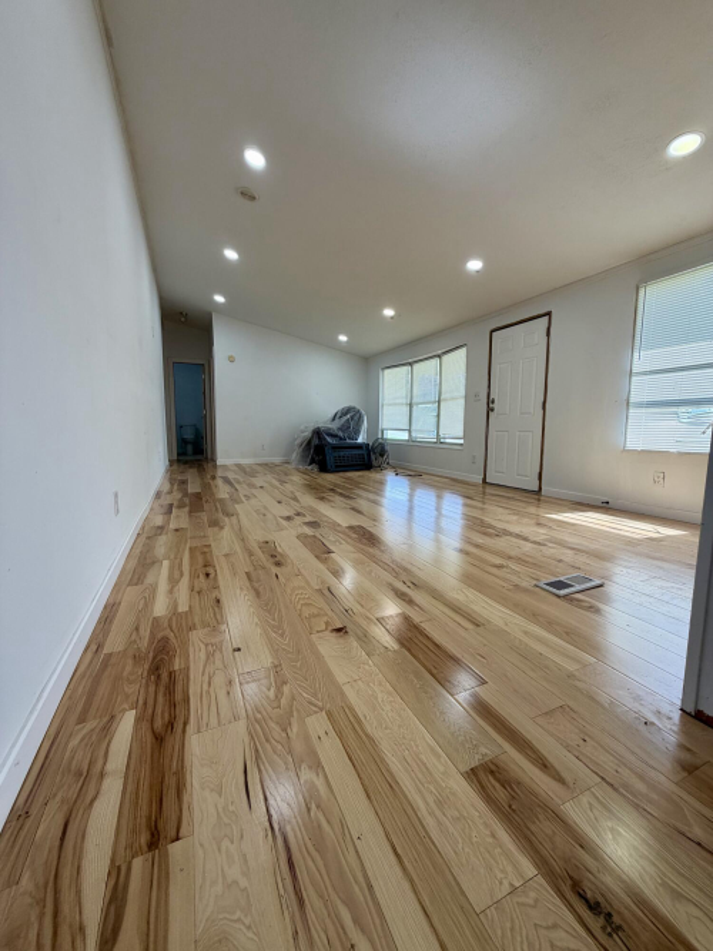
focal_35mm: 14
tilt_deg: -7.1
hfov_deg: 85.7
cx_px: 356
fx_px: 385
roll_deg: -0.2
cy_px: 476
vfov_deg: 102.1
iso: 100
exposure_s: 1/120
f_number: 2.2
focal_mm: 2.22
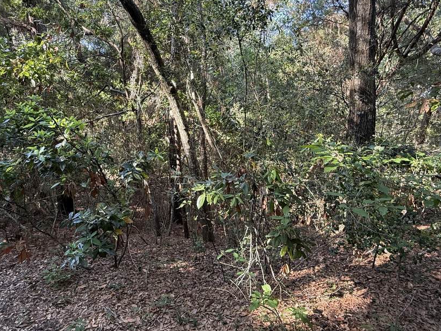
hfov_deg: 76.4
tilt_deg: -3.5
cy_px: 151
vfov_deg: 61.0
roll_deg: +0.3
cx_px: 214
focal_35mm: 22
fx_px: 280
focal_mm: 2.22
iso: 125
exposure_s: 1/99
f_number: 2.2
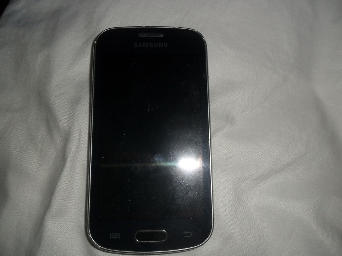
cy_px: 127
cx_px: 174
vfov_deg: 49.7
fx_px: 277
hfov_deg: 63.4
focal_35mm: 28
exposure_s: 1/45
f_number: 8.9
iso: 100
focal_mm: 4.9
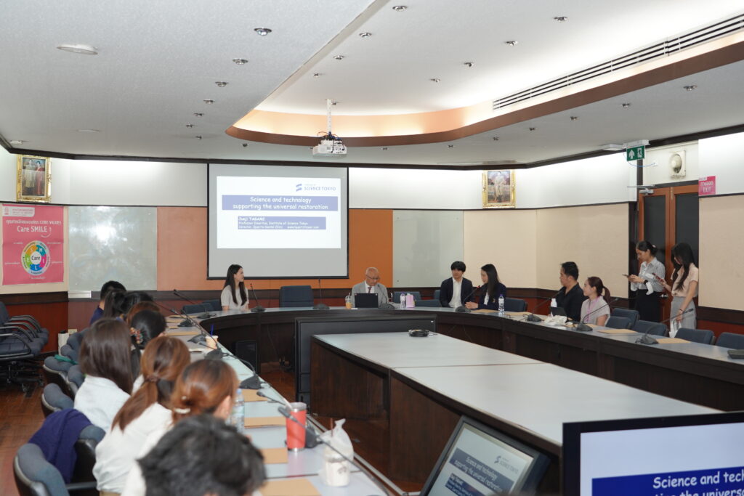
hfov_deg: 46.4
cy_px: 248
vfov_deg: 31.9
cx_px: 372
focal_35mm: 42
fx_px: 868
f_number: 4
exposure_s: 1/60
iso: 320
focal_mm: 42
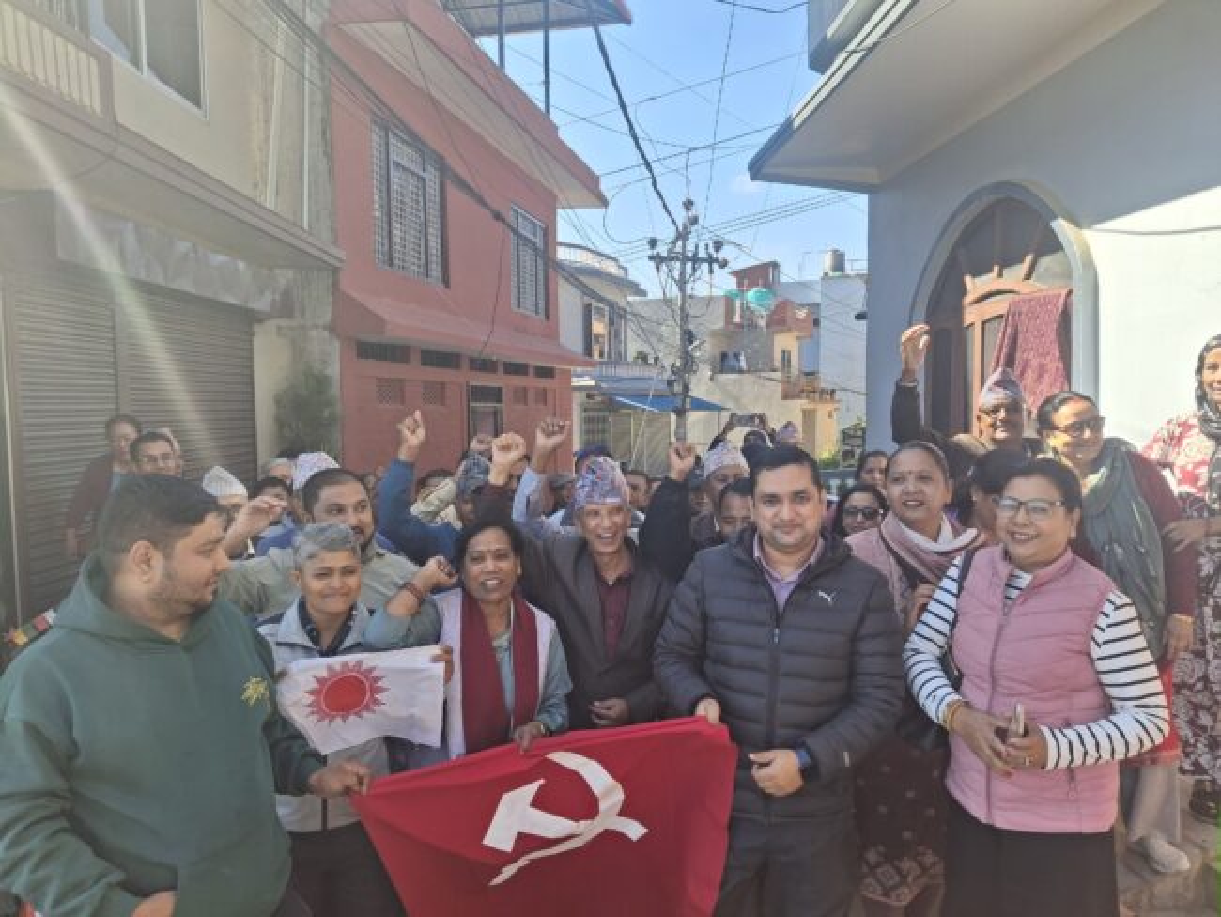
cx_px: 610
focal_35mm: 25
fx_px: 882
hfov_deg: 69.4
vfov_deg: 54.9
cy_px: 458
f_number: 1.8
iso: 25
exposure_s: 1/340
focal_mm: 4.69
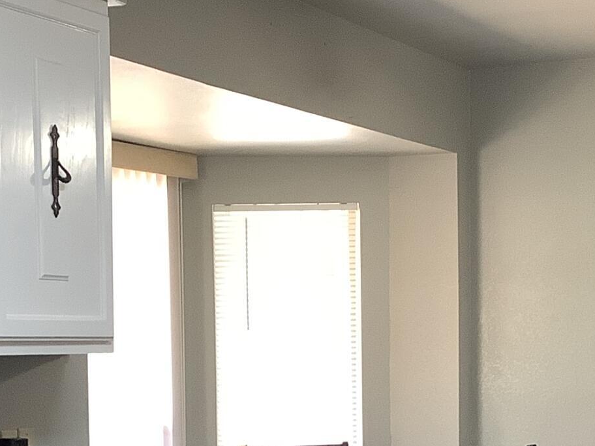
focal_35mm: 102
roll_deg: +1.1
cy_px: 522
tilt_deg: -6.2
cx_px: 256
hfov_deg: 19.3
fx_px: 1753
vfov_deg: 14.1
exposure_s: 1/60
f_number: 2.4
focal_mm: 3.3
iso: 160
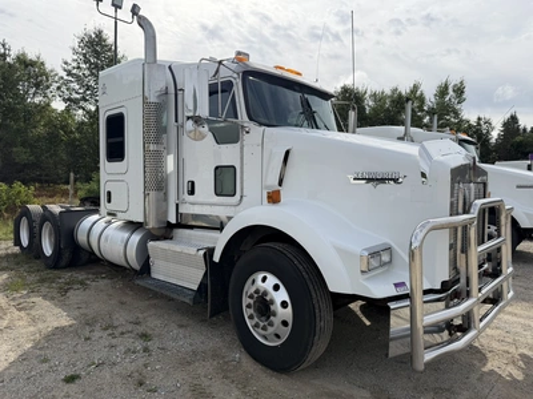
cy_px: 200
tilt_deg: -1.3
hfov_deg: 71.6
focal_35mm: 24
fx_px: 370
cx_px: 266
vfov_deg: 56.8
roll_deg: -2.0
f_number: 1.78
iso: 80
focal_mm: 6.76
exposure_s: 1/5714
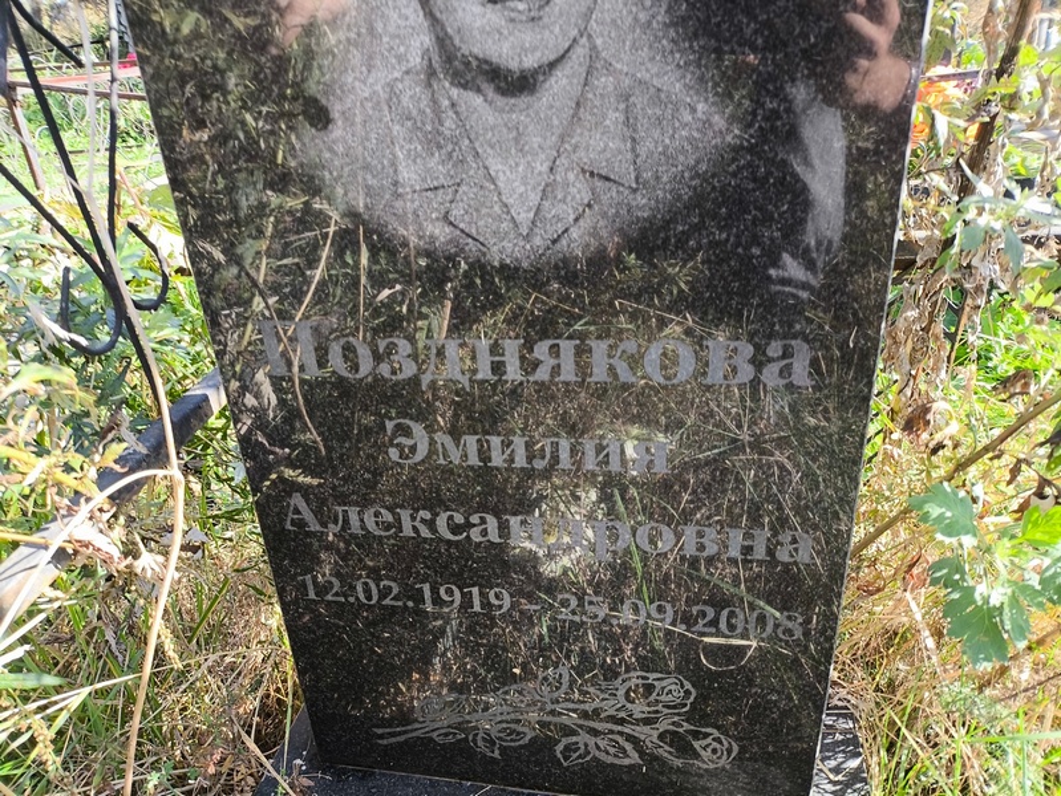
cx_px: 530
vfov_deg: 54.9
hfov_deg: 69.4
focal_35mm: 25
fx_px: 767
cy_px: 398
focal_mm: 4.71
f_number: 1.7
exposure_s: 1/151
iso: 50
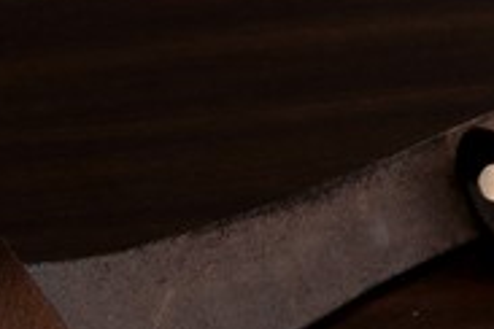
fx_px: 6325
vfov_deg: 2.9
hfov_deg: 4.5
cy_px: 866
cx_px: 324
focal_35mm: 461
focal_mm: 67.7
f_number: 20
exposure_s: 1/160
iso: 250
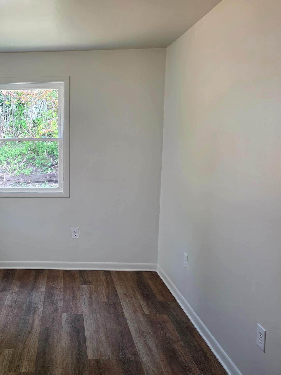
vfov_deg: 58.3
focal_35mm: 31
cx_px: 39
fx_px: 335
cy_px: 187
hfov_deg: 42.4
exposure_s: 1/120
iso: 50
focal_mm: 6.5
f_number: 1.4
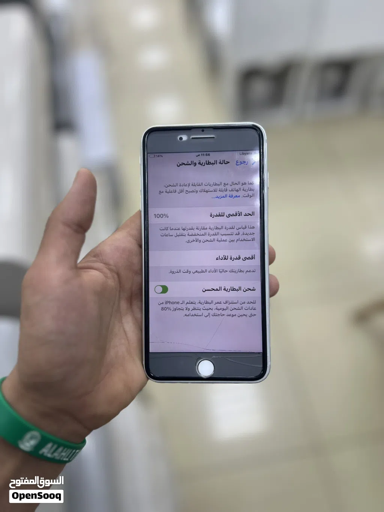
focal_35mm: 26
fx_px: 385
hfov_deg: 53.1
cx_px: 192
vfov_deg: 67.3
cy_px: 256
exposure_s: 1/225
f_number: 1.5
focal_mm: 5.7
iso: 40
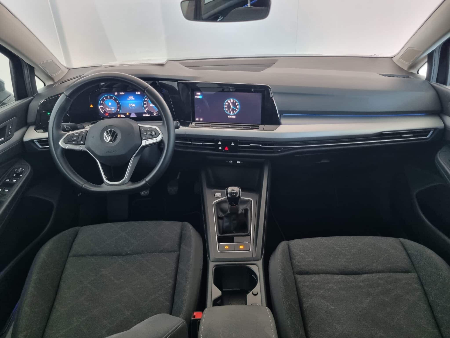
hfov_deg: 67.3
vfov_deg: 53.1
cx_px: 225
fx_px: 338
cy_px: 169
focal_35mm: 26
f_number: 1.8
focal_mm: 5.4
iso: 400
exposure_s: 1/40
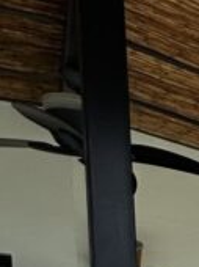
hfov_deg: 10.4
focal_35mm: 89
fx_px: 684
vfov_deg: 17.9
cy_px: 471
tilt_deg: -3.1
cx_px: 633
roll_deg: -1.0
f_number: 2.2
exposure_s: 1/435
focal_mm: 2.2
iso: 40
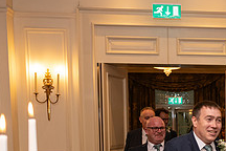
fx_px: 540
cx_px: 250
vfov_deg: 15.3
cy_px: 182
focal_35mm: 86
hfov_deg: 22.3
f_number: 3.5
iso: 640
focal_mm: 32
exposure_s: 1/160
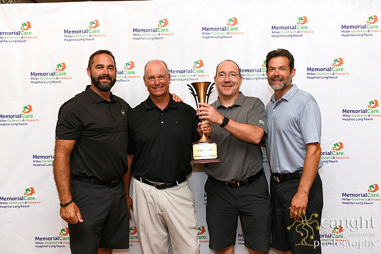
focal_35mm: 38
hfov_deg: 50.7
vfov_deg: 35.1
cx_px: 190
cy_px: 127
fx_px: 402
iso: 1250
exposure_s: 1/200
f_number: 3.5
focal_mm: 38
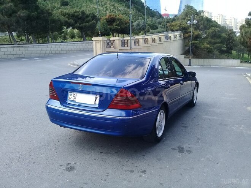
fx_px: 225
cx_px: 126
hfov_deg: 58.4
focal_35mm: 31
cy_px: 94
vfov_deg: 45.4
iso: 50
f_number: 2.2
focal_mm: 3.3
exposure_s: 1/280
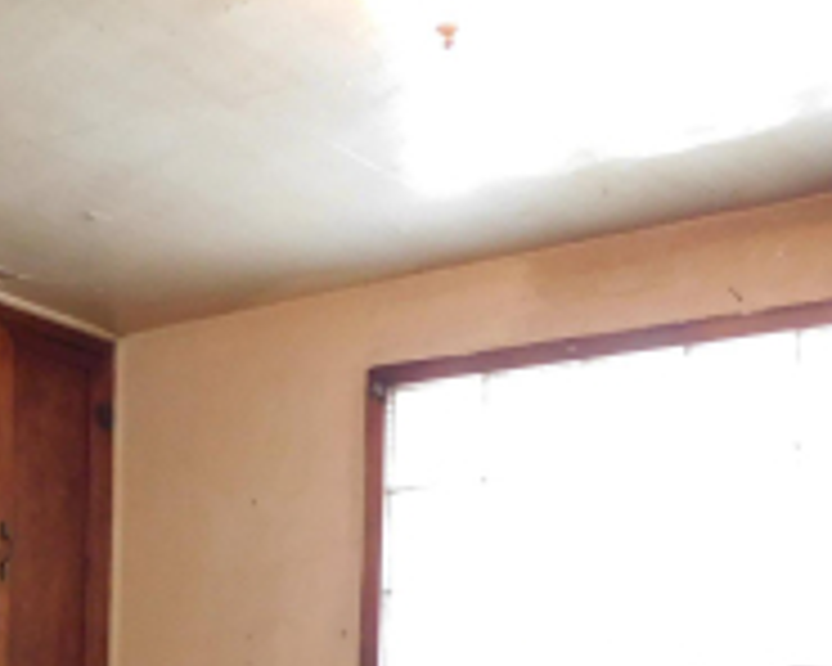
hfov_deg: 23.1
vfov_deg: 17.6
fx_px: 1995
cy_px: 900
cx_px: 115
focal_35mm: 81
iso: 280
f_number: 3
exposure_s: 1/30
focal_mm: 4
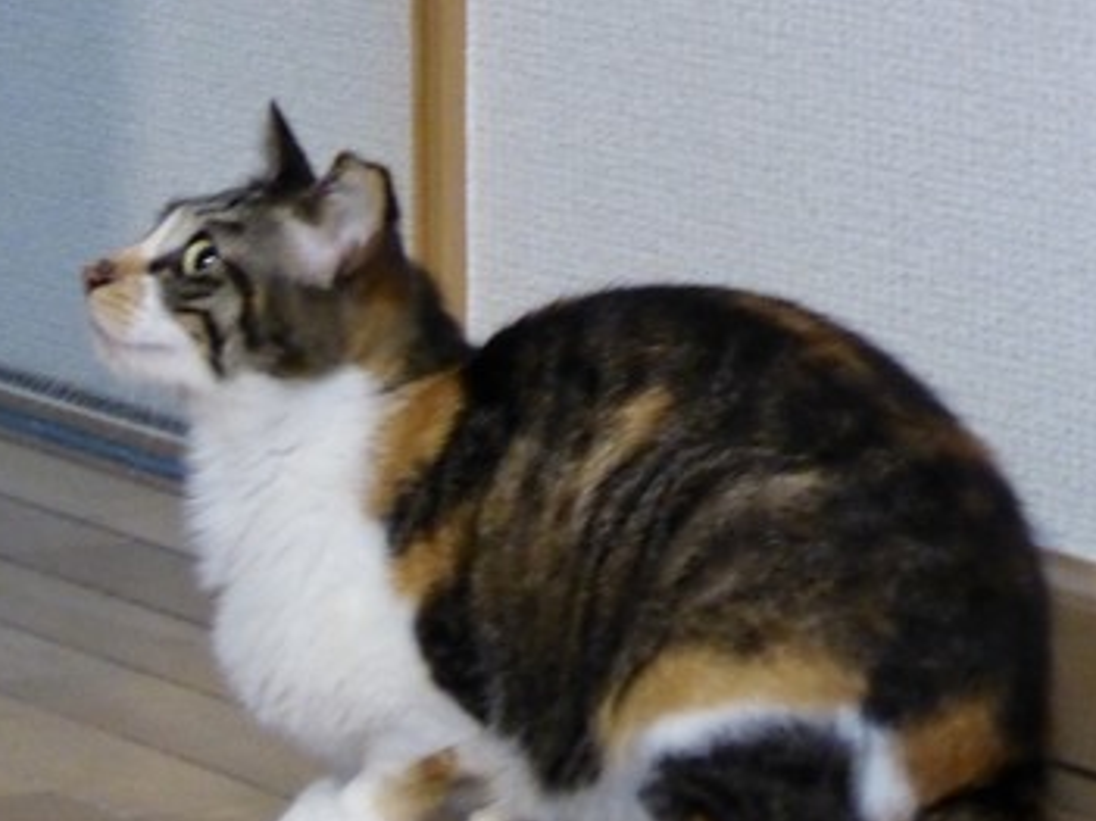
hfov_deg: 7.0
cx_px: 540
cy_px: 532
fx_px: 9020
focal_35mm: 285
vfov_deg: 5.2
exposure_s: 1/4
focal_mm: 35.8
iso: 1600
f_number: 5.6
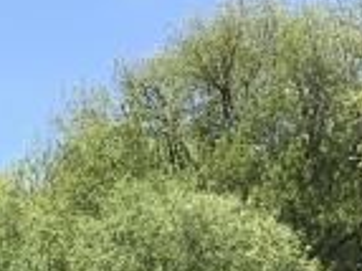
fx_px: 1358
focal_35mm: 130
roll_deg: -0.7
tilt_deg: -4.6
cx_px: -48
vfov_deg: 10.5
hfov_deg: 14.8
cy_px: 545
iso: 25
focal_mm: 4.15
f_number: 2.2
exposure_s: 1/905
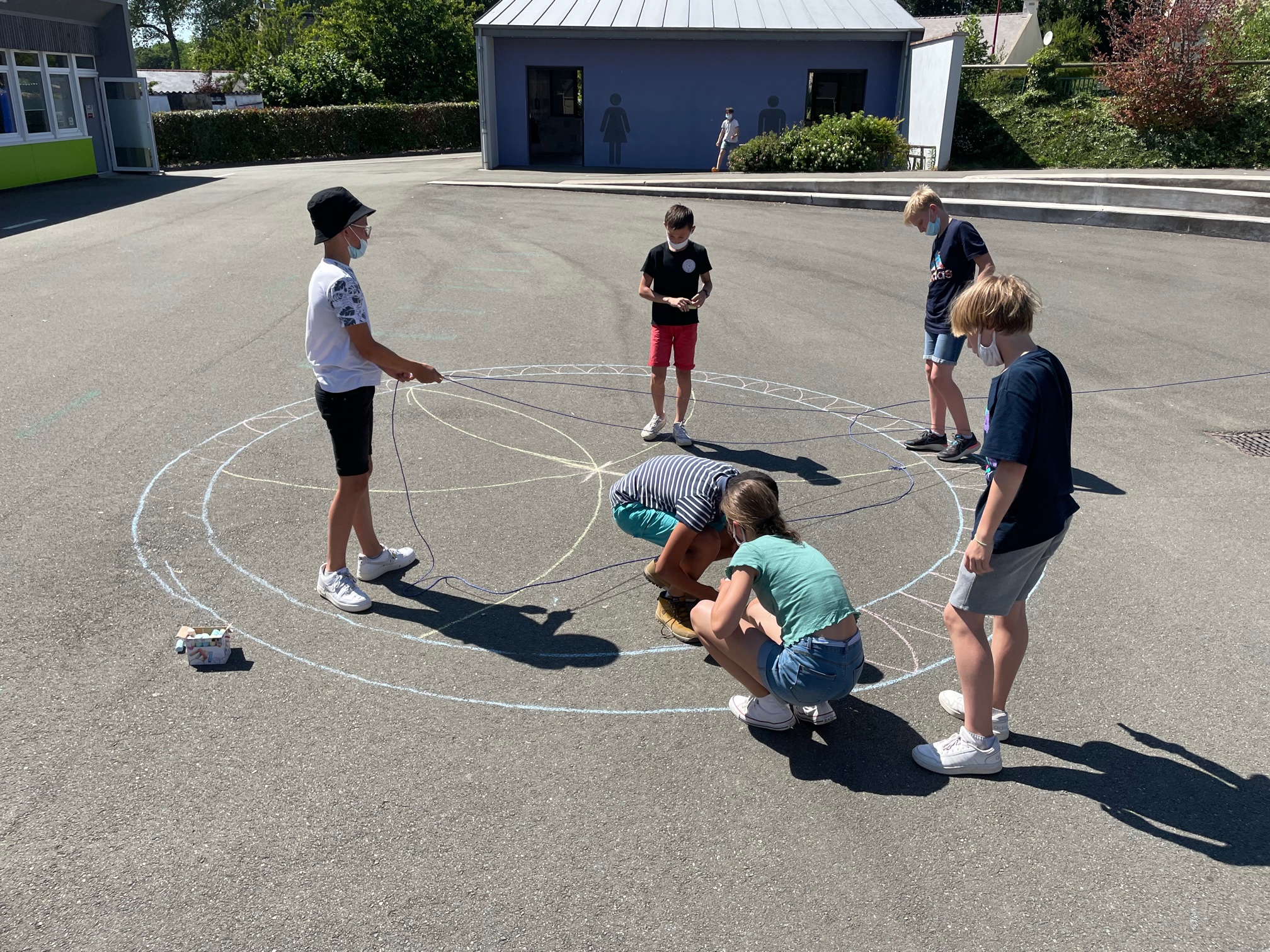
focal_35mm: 26
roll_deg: -0.2
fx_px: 954
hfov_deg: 67.3
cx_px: 635
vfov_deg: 53.1
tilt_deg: -21.7
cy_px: 476
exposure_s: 1/3040
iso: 32
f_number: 1.6
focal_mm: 4.2
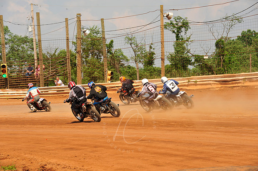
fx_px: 895
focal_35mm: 125
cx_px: 129
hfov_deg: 16.4
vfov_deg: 11.0
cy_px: 86
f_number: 10
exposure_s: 1/400
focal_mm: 125
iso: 200
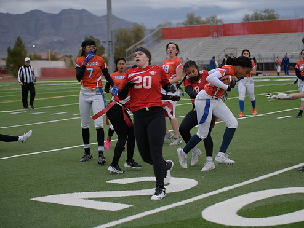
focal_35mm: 79
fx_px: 694
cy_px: 110
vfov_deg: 18.7
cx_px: 169
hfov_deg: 24.7
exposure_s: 1/200
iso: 180
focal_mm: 70
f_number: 2.8
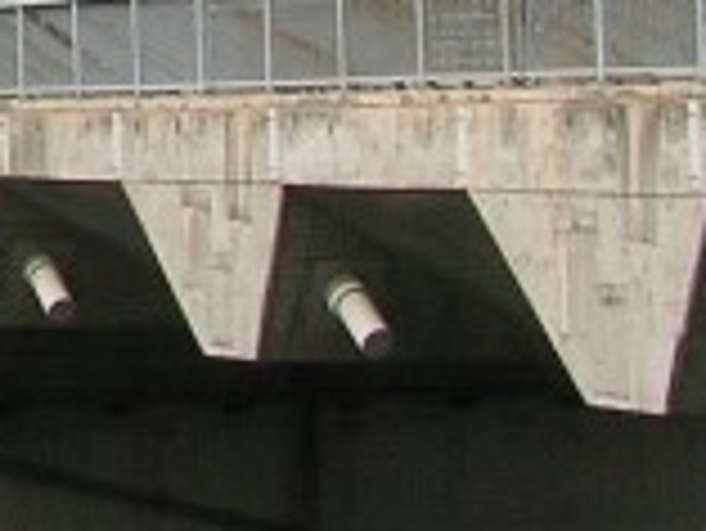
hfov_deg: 8.0
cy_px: -760
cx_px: -1039
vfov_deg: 6.2
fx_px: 4654
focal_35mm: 228
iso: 50
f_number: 5.6
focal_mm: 5.8
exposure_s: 1/352
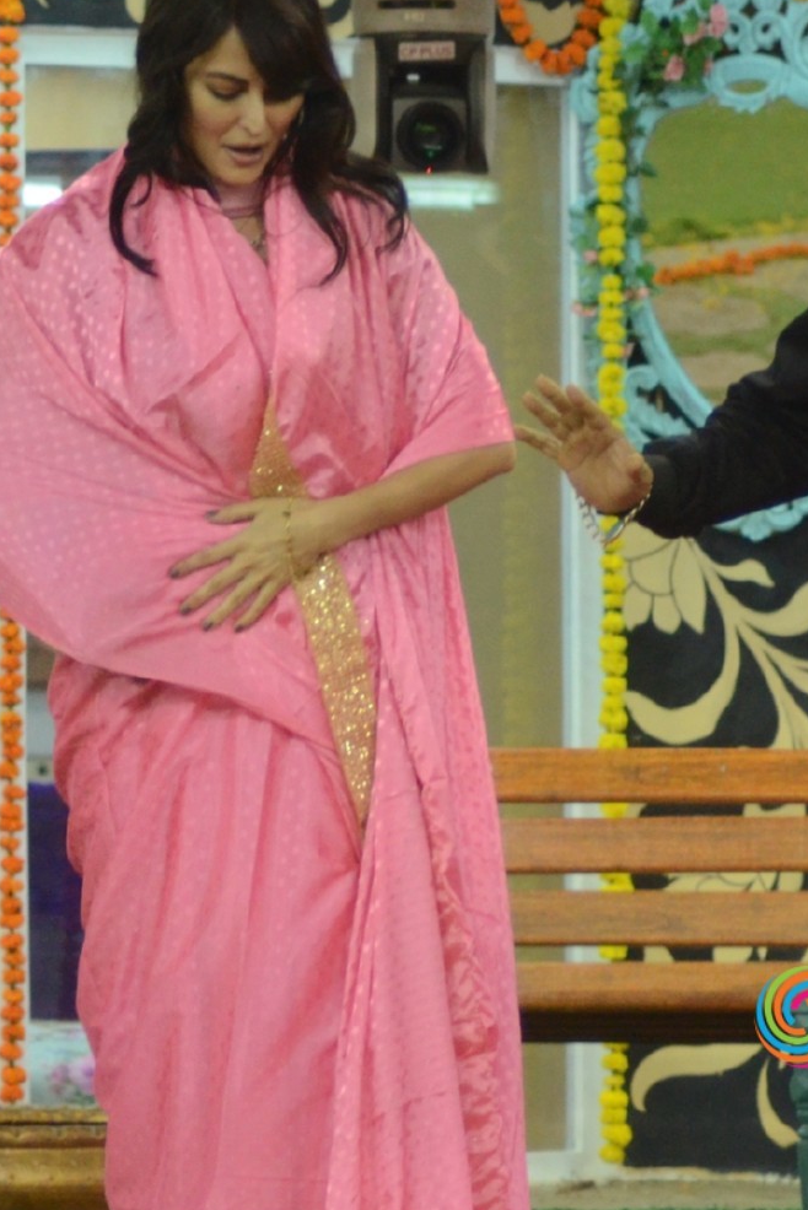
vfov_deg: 7.5
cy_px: 650
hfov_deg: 5.0
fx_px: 9251
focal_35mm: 275
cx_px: 1025
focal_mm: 80
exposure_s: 1/100
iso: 2000
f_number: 4
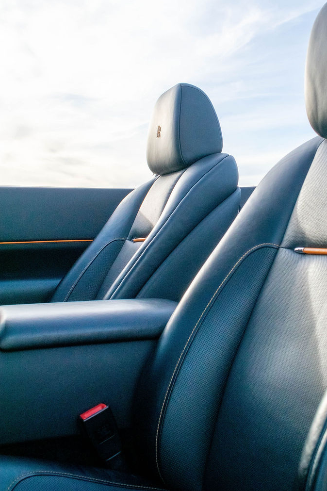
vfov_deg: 47.0
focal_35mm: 41
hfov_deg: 32.2
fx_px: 559
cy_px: 185
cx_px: 233
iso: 400
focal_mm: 18
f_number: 6.3
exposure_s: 1/1600
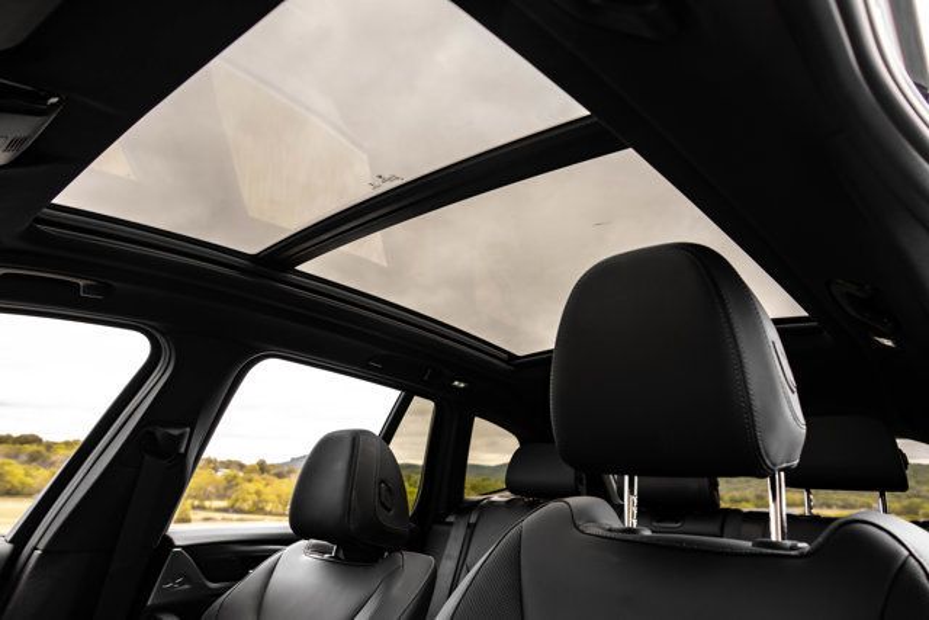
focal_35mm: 24
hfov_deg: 73.7
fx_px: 619
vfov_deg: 53.2
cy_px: 310
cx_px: 464
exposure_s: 1/200
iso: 640
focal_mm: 24
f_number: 6.3
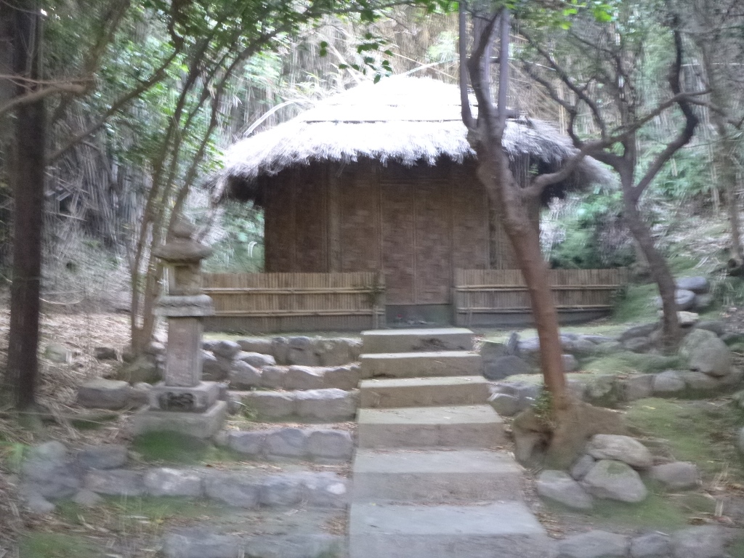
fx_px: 817
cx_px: 372
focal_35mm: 38
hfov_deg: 49.0
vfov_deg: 37.7
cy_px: 279
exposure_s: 1/4
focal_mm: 6.8
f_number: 4.5
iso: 500
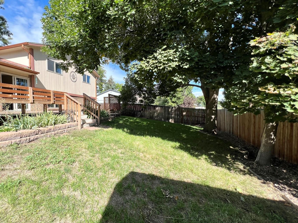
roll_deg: +0.4
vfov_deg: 81.7
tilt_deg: -1.9
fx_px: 129
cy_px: 114
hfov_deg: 97.5
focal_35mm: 15
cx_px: 128
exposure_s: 1/889
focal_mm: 1.57
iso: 32
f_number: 1.8
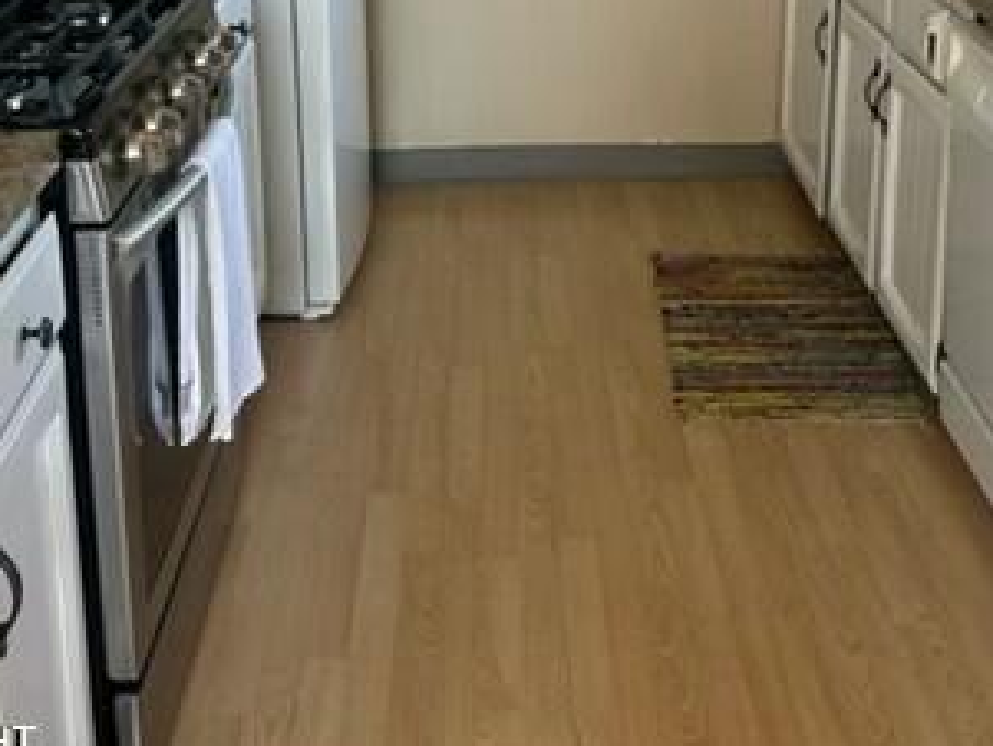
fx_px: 1464
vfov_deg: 27.2
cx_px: 683
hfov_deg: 37.0
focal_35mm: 51
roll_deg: -1.1
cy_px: 23
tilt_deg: -13.8
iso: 100
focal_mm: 6.86
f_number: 1.78
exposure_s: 1/121
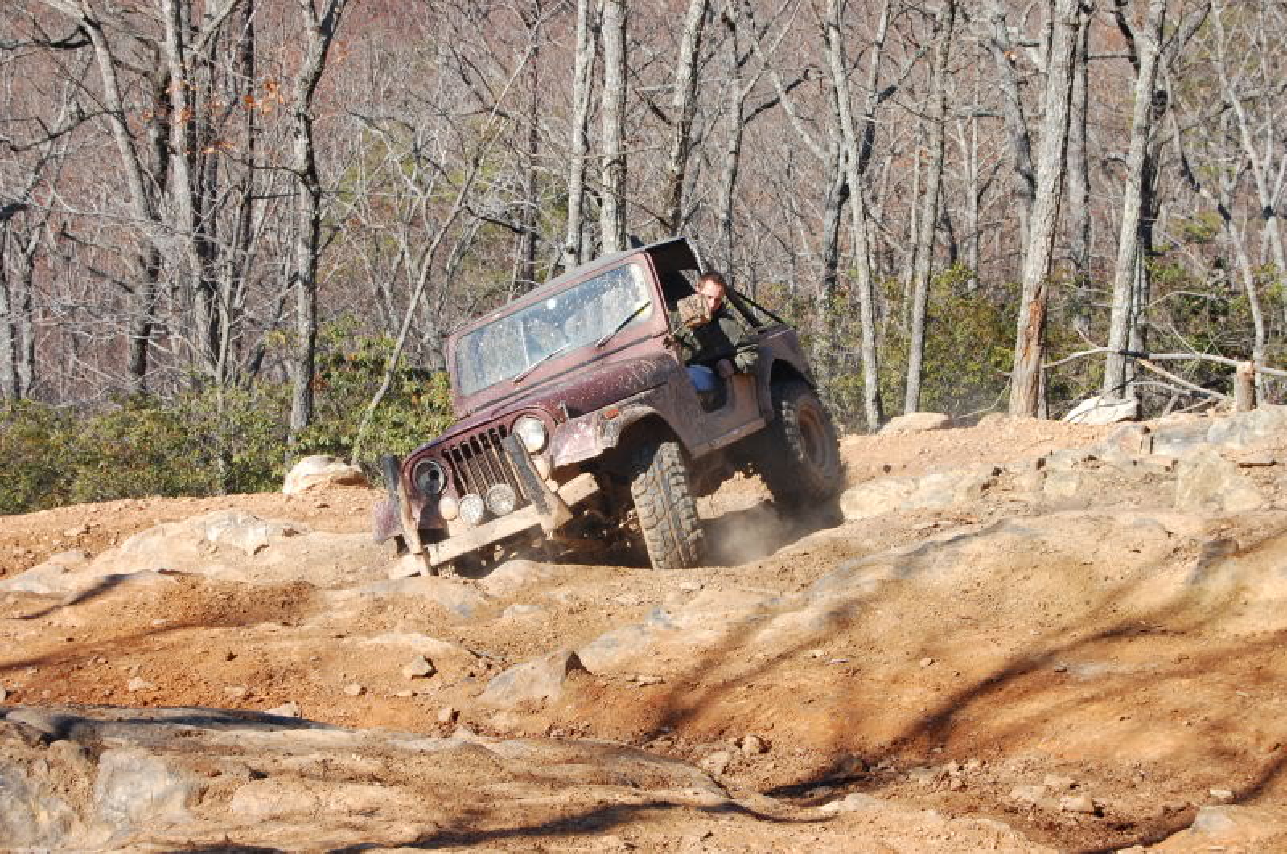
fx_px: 2945
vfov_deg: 16.5
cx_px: 644
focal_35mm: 82
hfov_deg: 24.7
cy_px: 427
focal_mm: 55
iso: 400
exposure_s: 1/400
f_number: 8
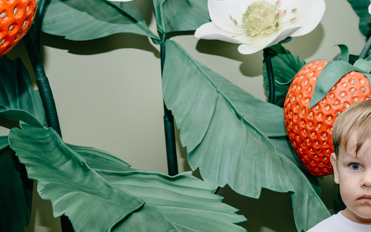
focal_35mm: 68
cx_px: 298
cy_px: 210
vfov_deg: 18.8
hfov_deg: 29.5
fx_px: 688
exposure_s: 1/160
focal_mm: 30
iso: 320
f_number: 4
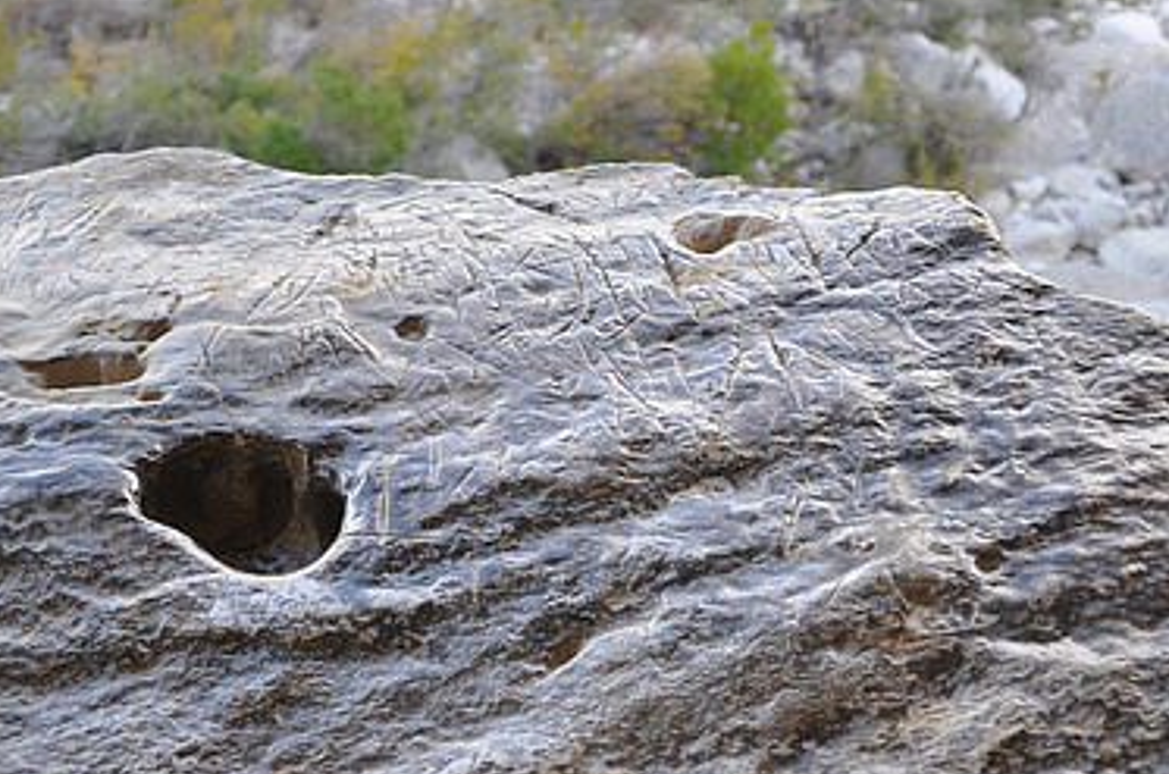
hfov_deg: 28.8
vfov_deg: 19.3
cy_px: 475
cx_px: 480
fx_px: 2268
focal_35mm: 70
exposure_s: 1/30
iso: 320
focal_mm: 30
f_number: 5.6
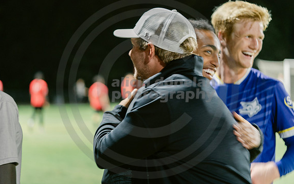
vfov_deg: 14.1
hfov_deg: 22.3
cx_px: 148
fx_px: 745
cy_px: 88
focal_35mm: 93
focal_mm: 90
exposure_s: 1/60
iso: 2000
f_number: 2.8
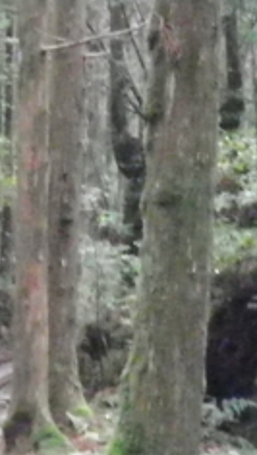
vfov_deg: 16.5
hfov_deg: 9.4
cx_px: 60
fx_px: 1561
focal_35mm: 129
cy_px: 118
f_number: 3.8
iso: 800
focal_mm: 6.2
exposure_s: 1/6
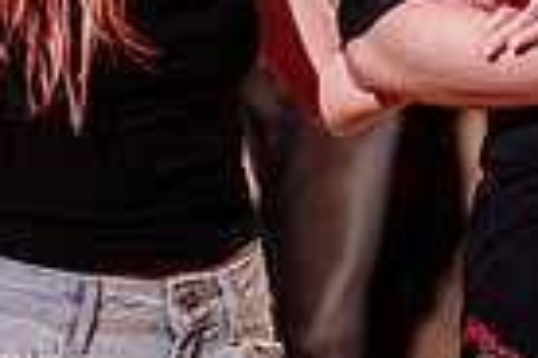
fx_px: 4408
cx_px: 226
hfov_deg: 7.0
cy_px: -14
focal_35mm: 295
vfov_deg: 4.7
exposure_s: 1/250
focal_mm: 70
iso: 1250
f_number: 2
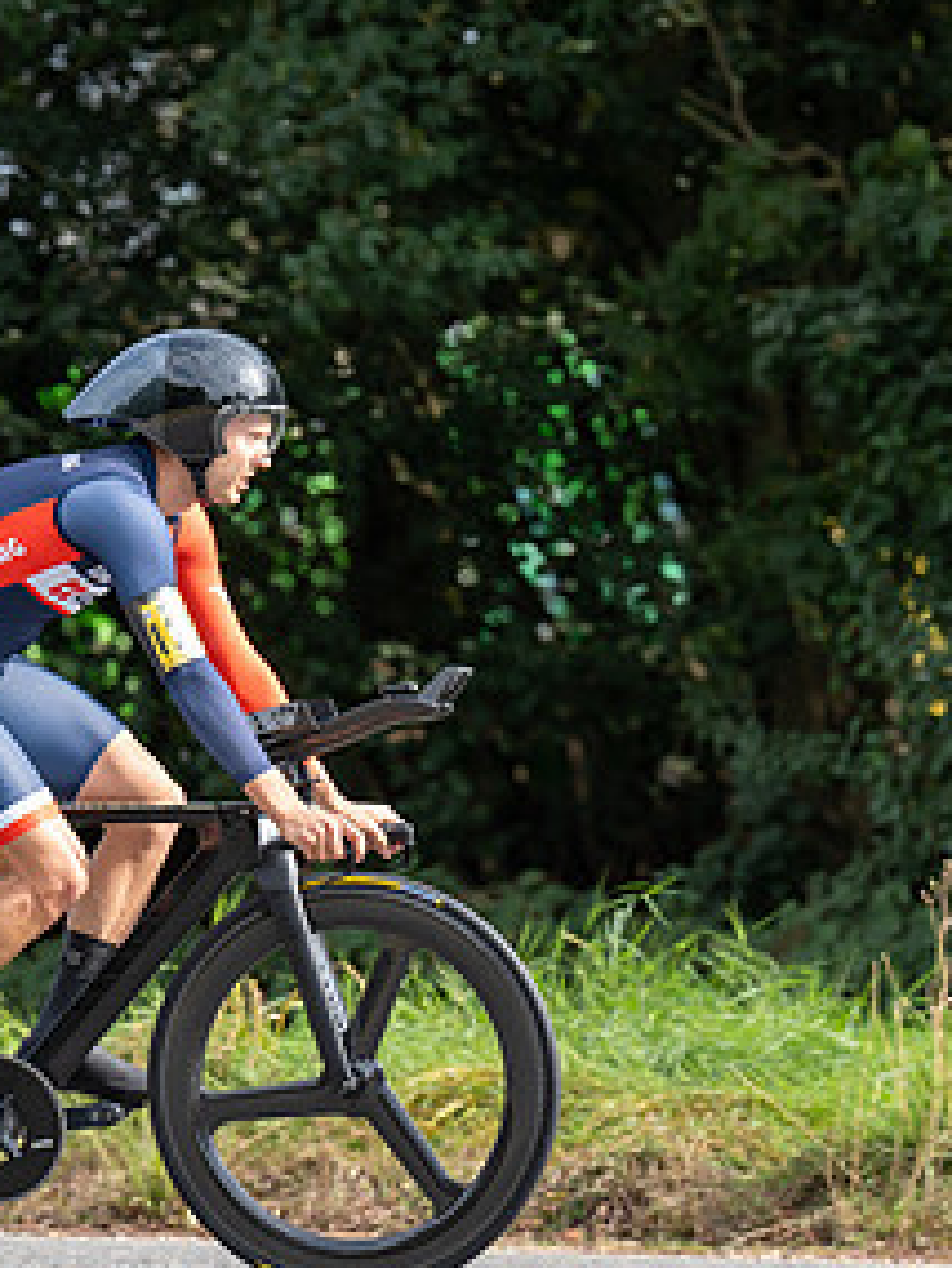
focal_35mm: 342
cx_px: 120
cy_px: 670
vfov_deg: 5.8
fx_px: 12531
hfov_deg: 4.3
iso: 400
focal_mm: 175
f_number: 4
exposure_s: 1/1000
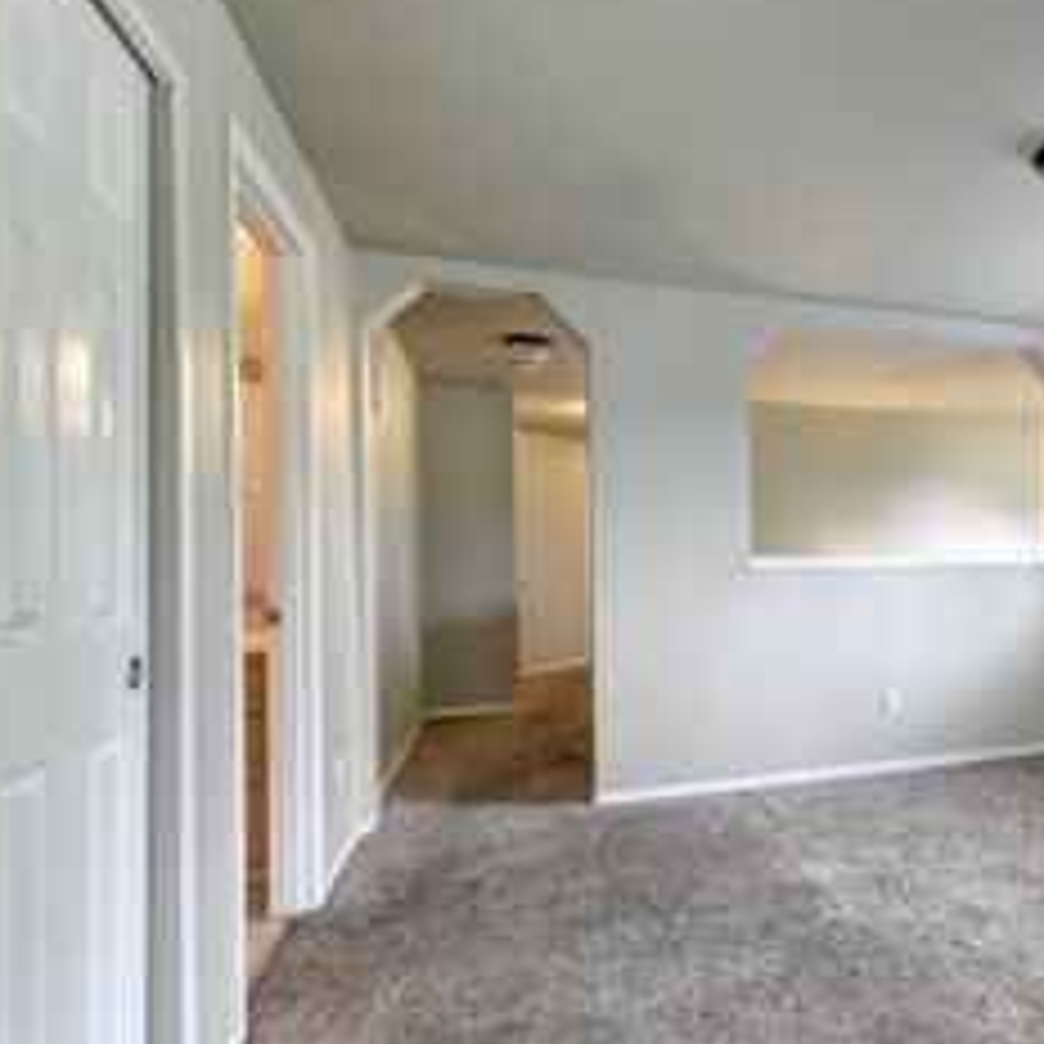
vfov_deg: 69.5
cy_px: 569
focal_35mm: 22
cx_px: 837
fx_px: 751
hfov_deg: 63.5
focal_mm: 10
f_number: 11
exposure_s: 1/4
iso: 3200
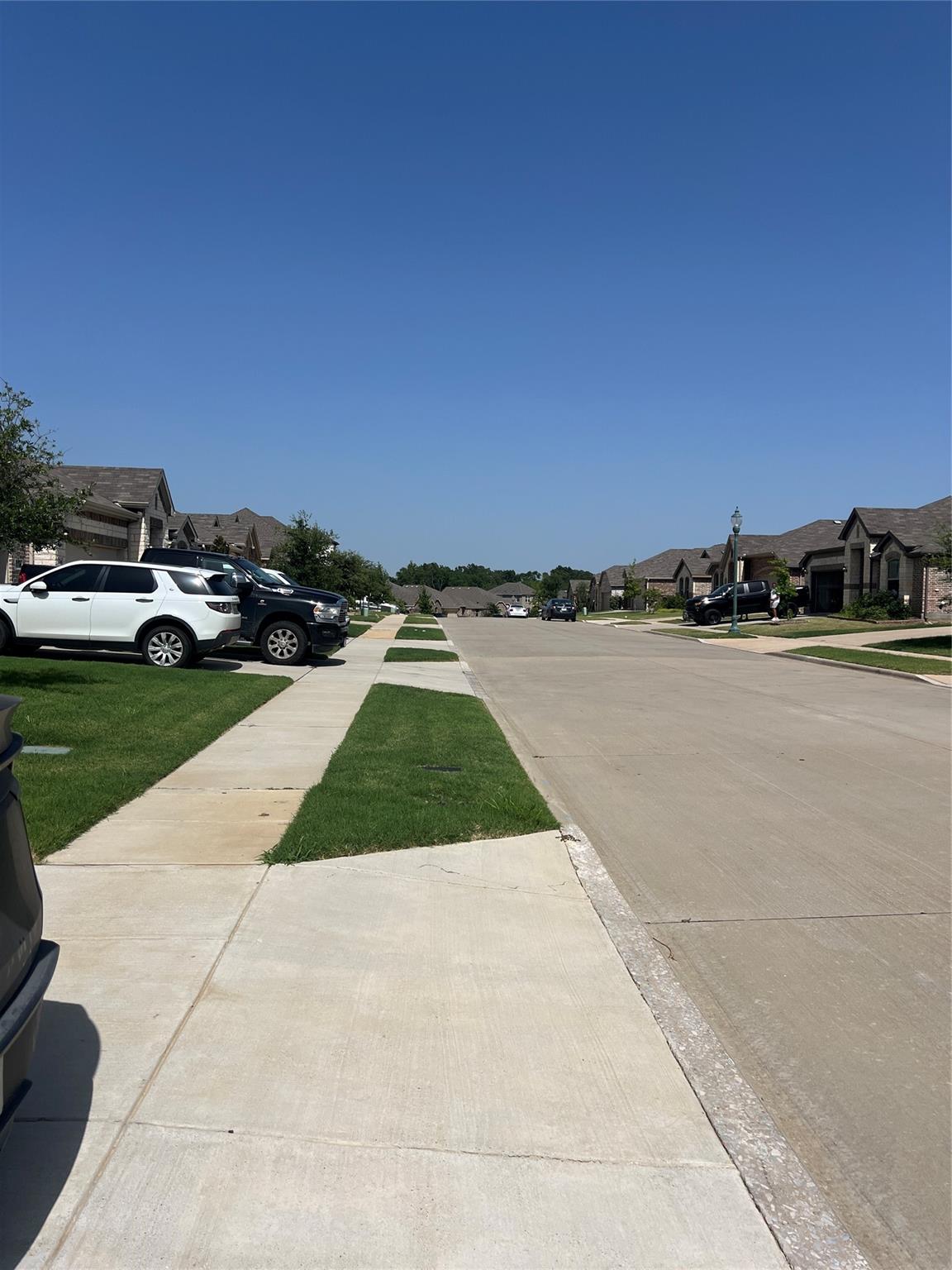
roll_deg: -0.8
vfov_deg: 67.3
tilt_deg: -1.7
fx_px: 953
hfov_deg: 53.1
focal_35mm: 26
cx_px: 476
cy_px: 635
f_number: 1.5
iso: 50
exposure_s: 1/10309
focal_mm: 5.7
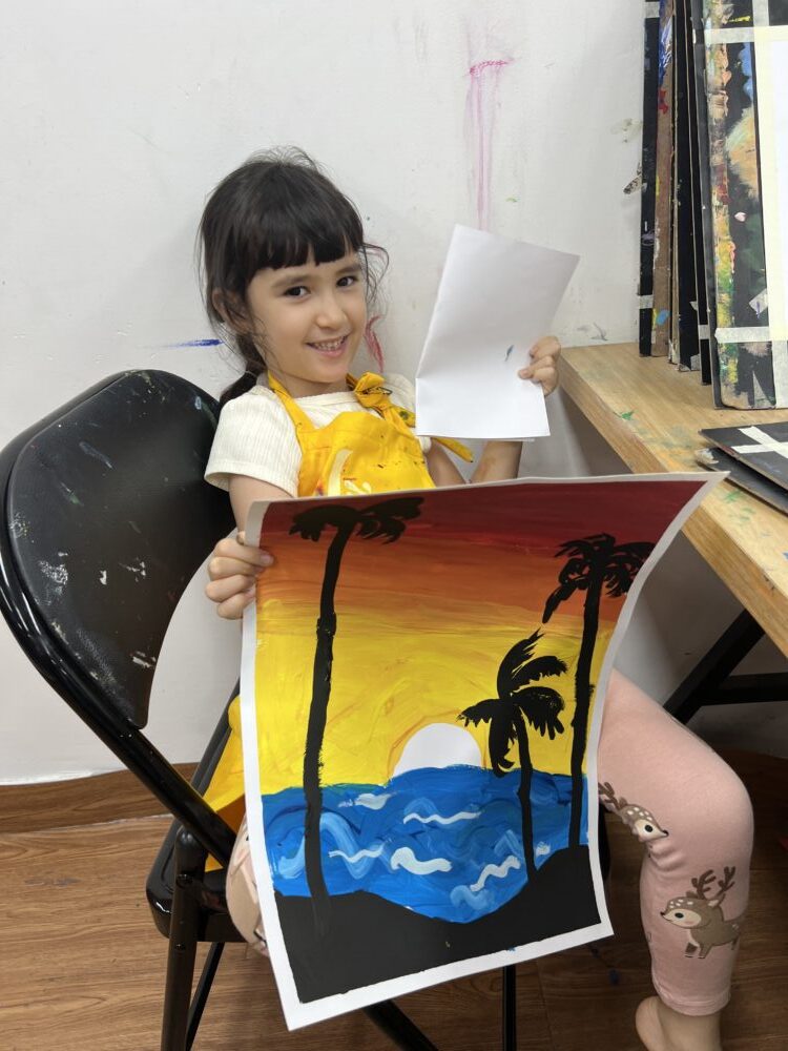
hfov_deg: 53.1
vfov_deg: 67.3
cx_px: 394
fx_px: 789
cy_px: 526
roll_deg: +3.8
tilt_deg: -27.9
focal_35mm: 26
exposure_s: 1/117
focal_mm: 5.7
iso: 32
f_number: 1.5
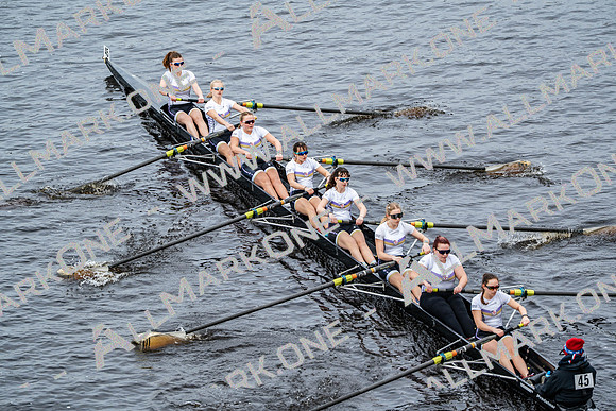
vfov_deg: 6.9
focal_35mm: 200
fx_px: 3423
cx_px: 308
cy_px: 206
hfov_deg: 10.3
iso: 250
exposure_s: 1/2000
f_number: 2.8
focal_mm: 200
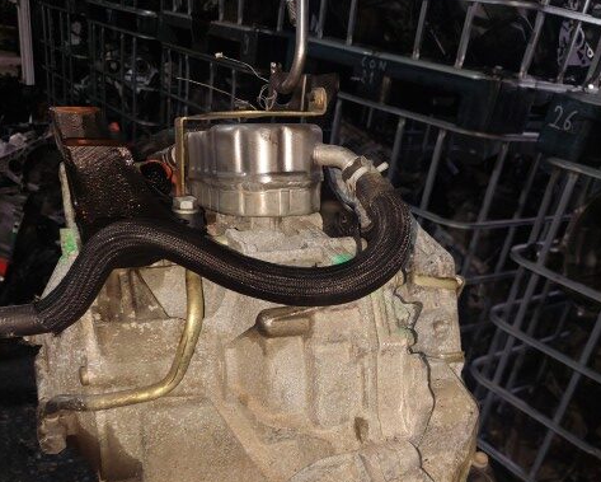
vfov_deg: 43.1
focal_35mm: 33
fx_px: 587
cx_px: 301
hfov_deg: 54.2
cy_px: 366
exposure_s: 1/50
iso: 160
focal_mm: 5.23
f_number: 1.8
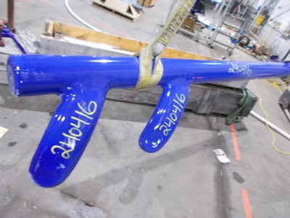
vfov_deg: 53.1
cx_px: 145
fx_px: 218
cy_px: 109
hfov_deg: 67.3
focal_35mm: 26
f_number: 3.2
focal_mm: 4.6
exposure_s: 1/3
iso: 200
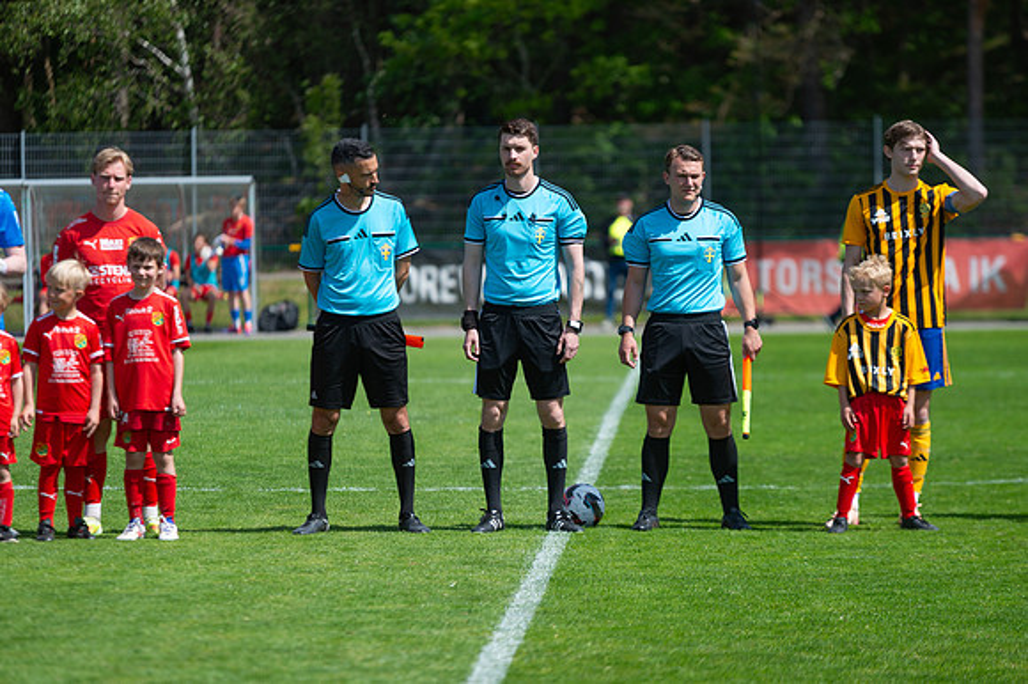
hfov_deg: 10.2
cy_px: 342
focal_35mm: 202
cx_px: 514
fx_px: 5778
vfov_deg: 6.8
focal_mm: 200
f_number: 3.2
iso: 100
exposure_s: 1/2000
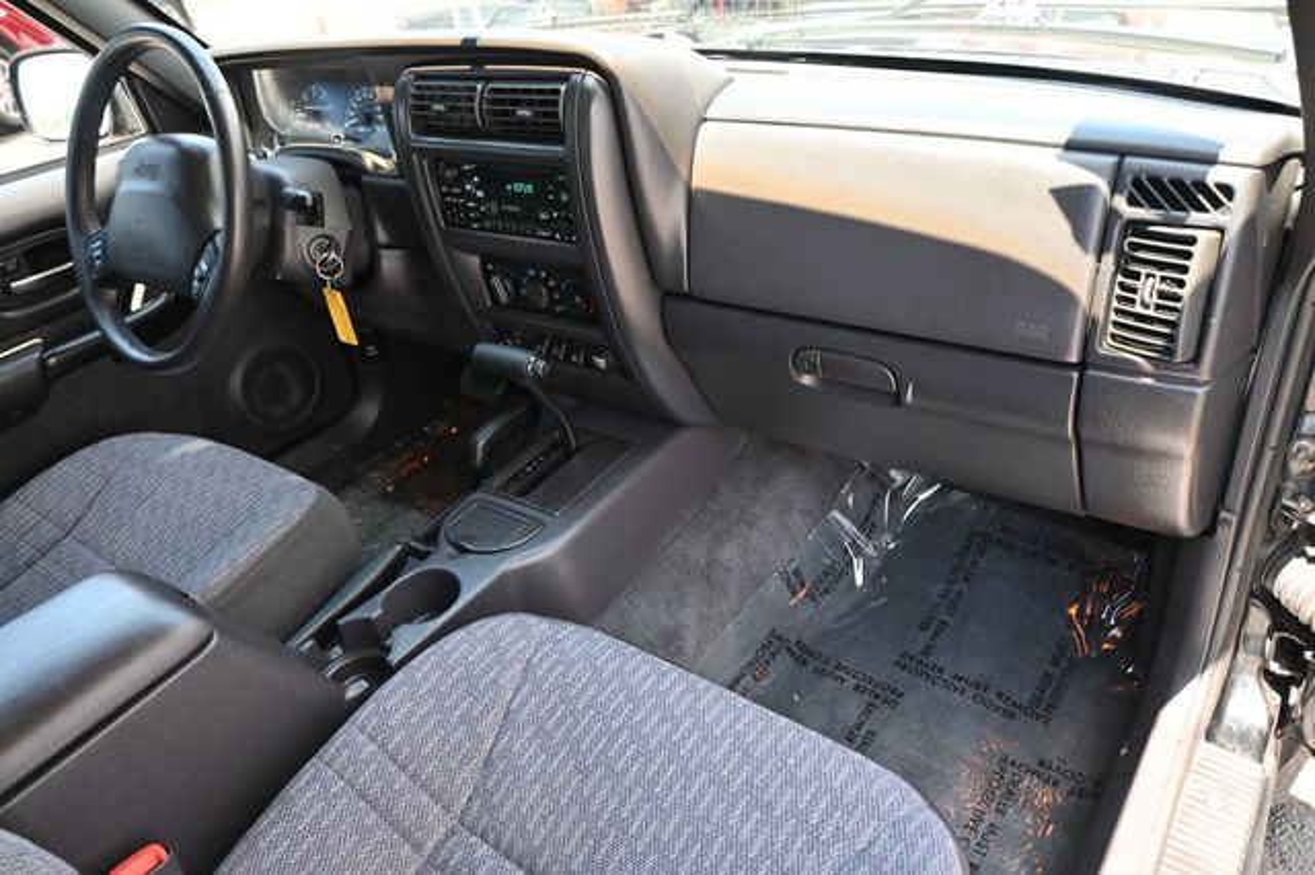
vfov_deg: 49.1
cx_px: 658
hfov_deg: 68.9
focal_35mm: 26
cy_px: 438
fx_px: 958
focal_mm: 17.5
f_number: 3.5
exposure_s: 1/125
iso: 640
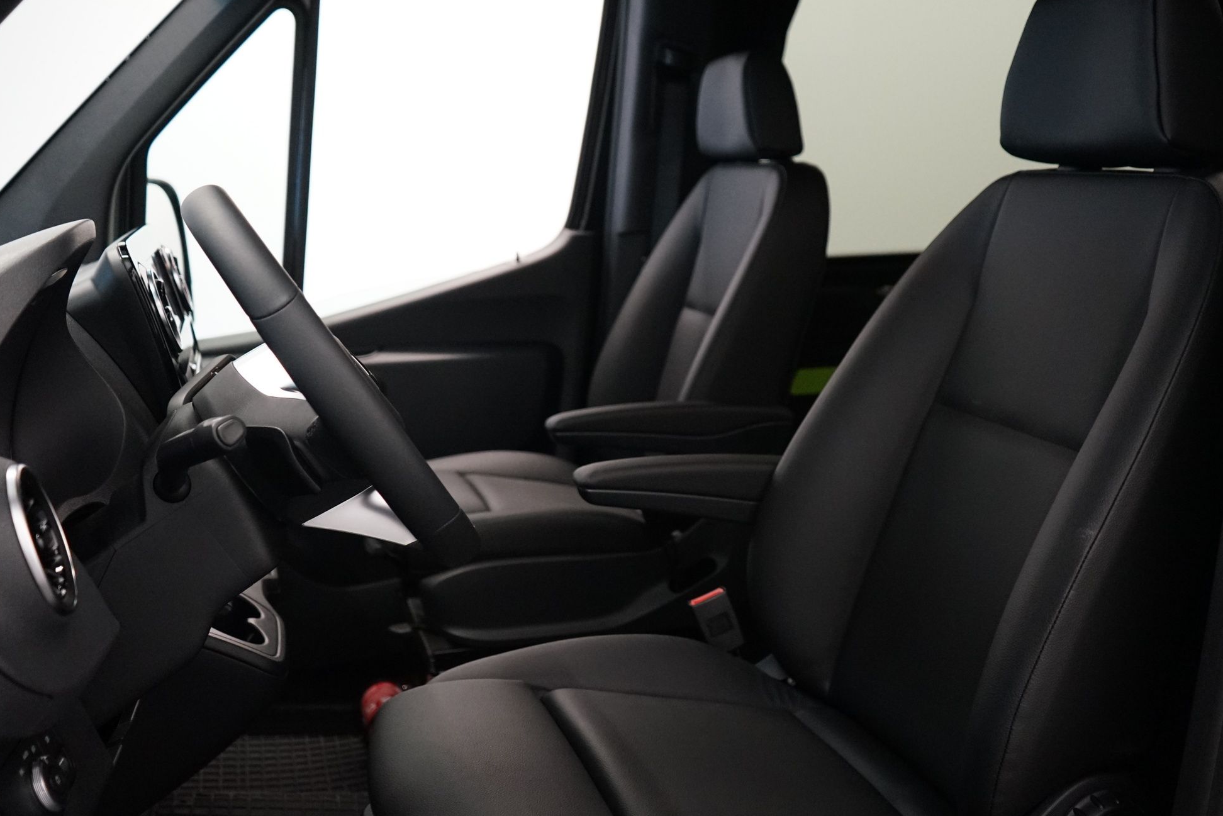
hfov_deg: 53.0
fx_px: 1223
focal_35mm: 36
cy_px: 409
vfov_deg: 36.9
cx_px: 688
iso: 3200
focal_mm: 28
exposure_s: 1/160
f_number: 3.5
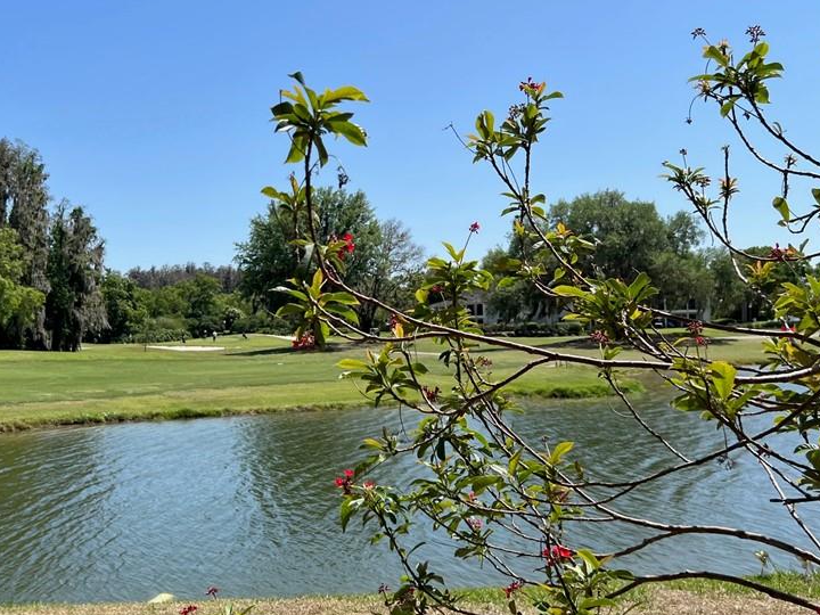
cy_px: 282
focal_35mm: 37
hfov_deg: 49.6
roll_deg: +1.2
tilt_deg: +2.1
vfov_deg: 38.6
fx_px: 876
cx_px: 305
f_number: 1.5
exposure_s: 1/5076
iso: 50
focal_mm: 5.7
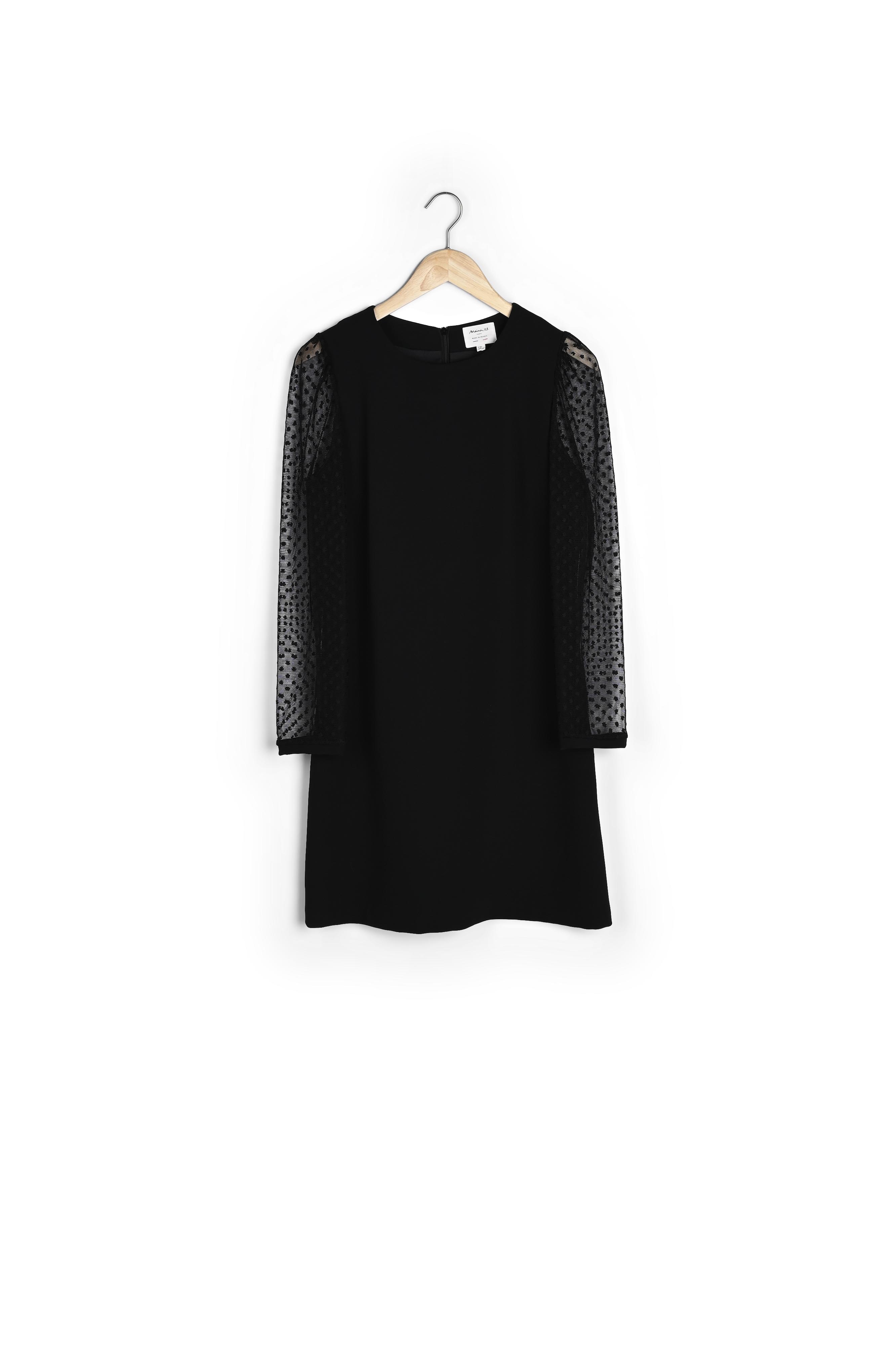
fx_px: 1643
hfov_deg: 30.5
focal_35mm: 44
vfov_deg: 44.5
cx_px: 448
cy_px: 672
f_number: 11
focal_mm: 44
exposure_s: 1/125
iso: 100
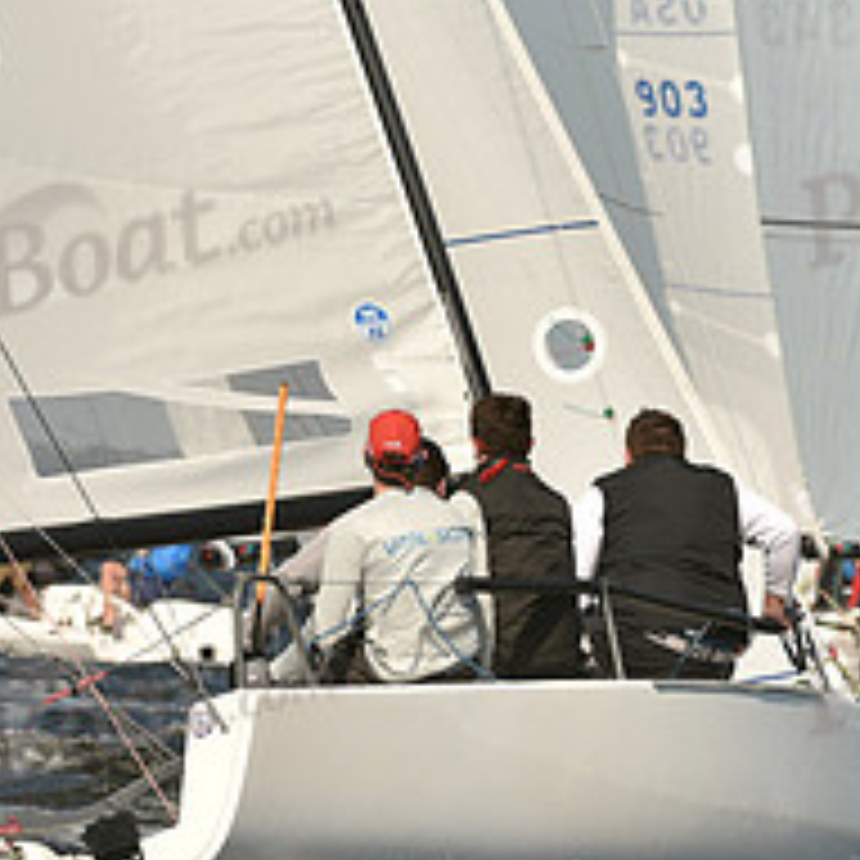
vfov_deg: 3.2
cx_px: 572
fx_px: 15234
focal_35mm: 542
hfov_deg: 3.2
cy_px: 448
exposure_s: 1/1250
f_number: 7.1
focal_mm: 210
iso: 250
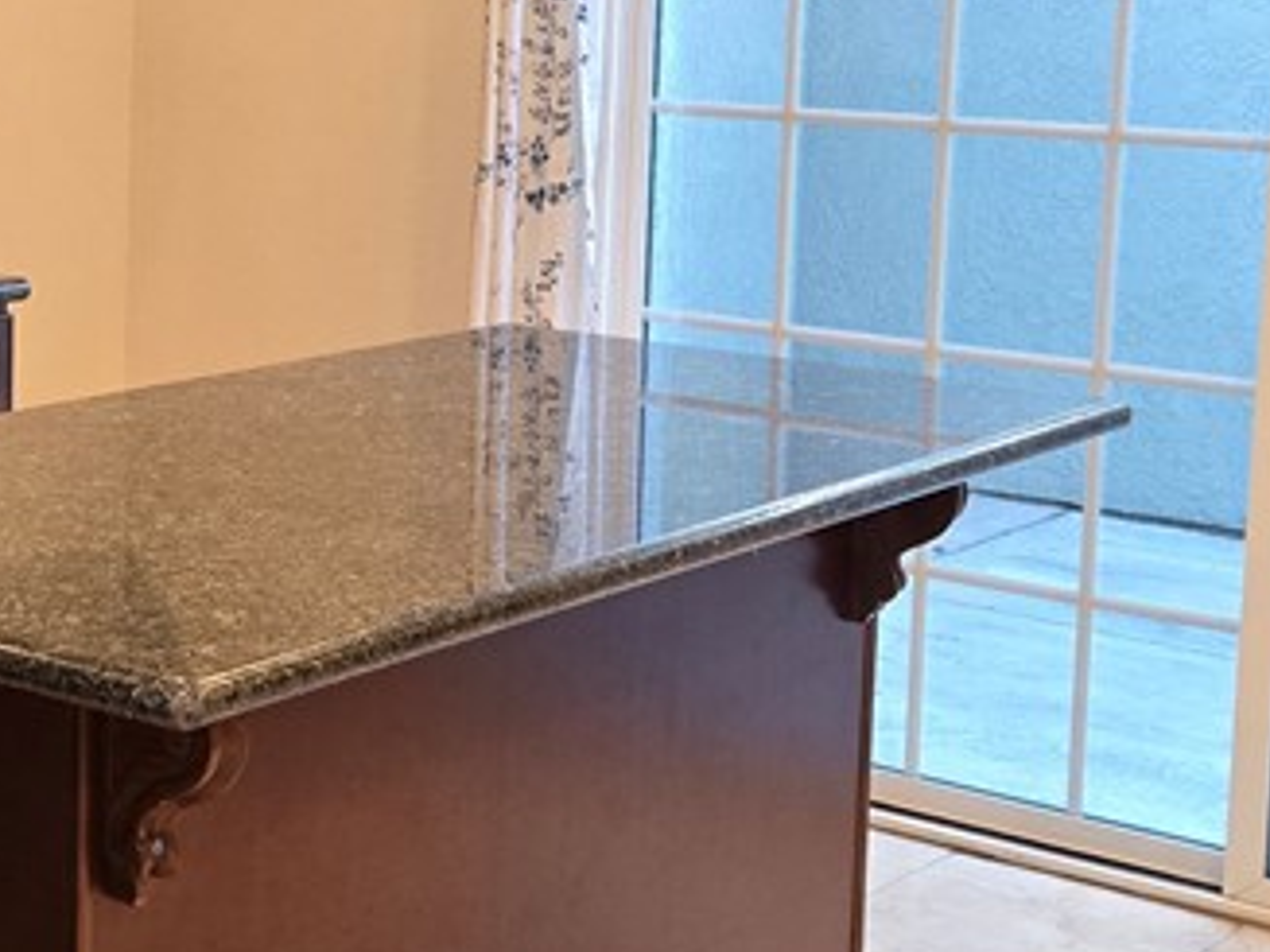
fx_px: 2641
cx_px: 93
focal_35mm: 72
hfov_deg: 26.0
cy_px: 260
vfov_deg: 20.3
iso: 160
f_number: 1.8
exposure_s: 1/120
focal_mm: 5.4
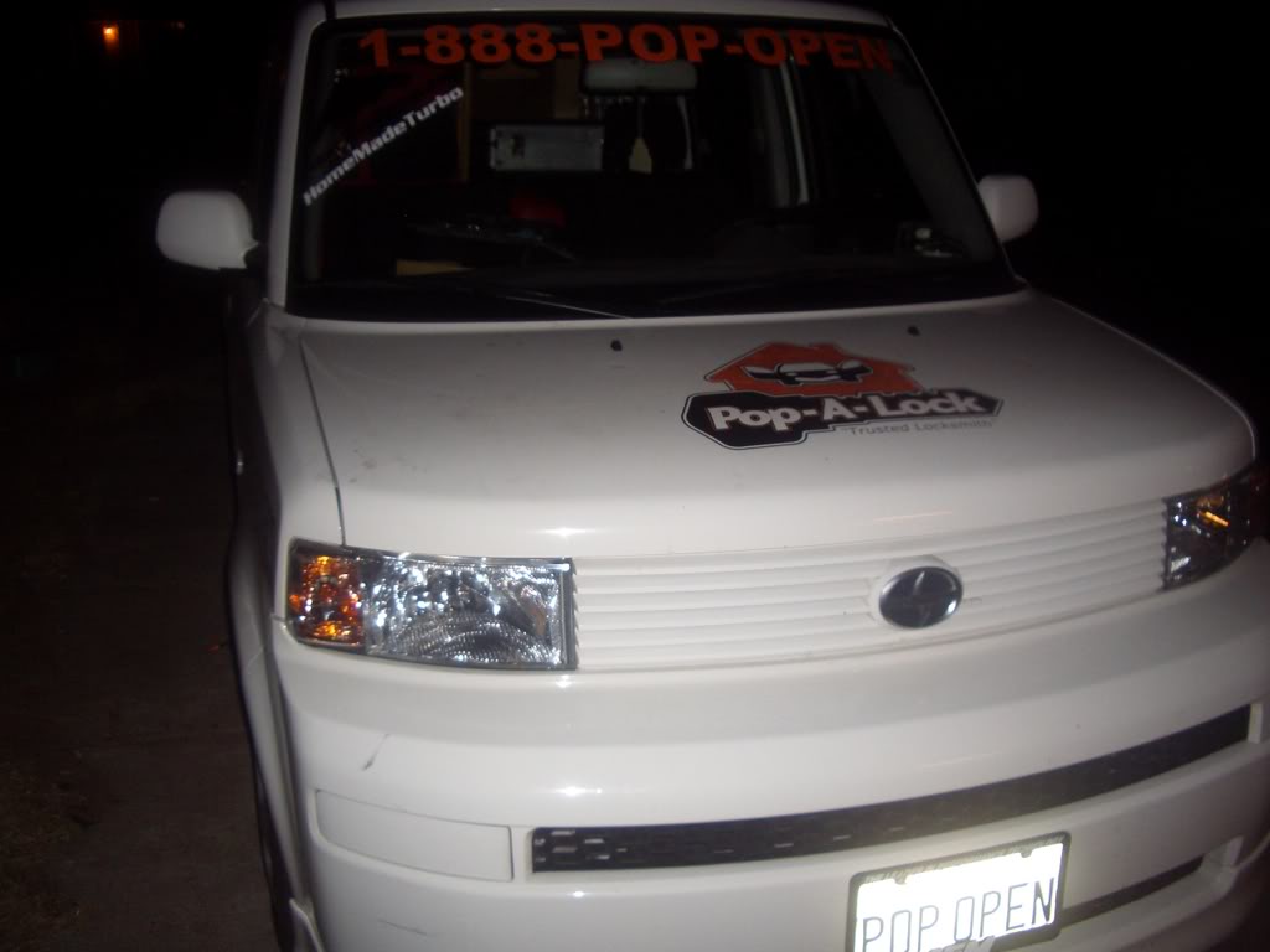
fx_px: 1284
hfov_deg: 52.6
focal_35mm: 35
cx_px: 635
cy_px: 476
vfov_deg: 40.7
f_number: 2.6
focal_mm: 5.8
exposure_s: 1/60
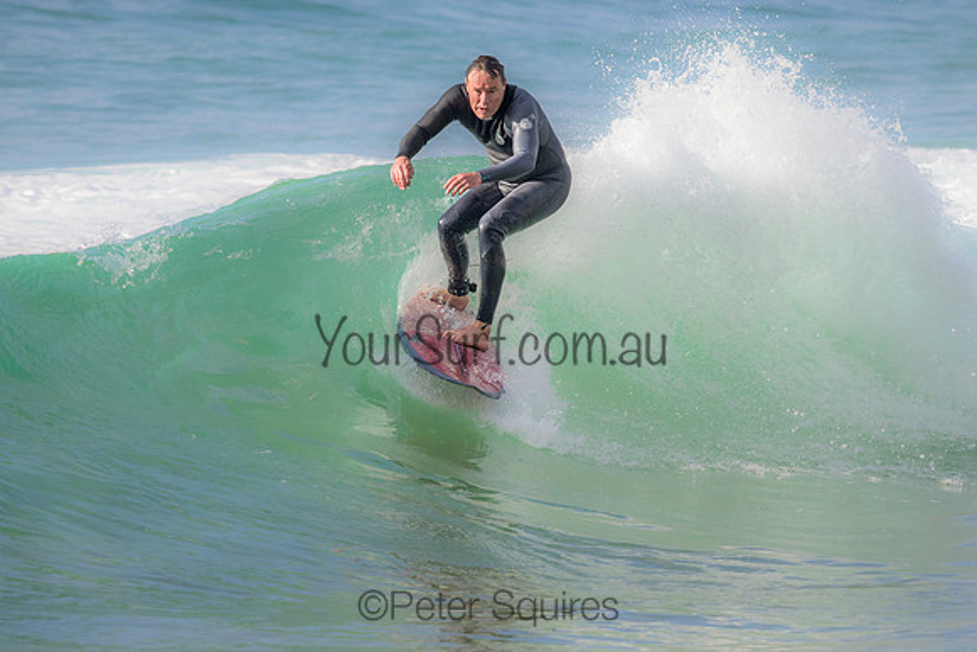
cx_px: 579
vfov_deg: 2.6
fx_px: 14510
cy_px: 290
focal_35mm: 535
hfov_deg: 3.9
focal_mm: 450
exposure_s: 1/1600
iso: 1000
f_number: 10
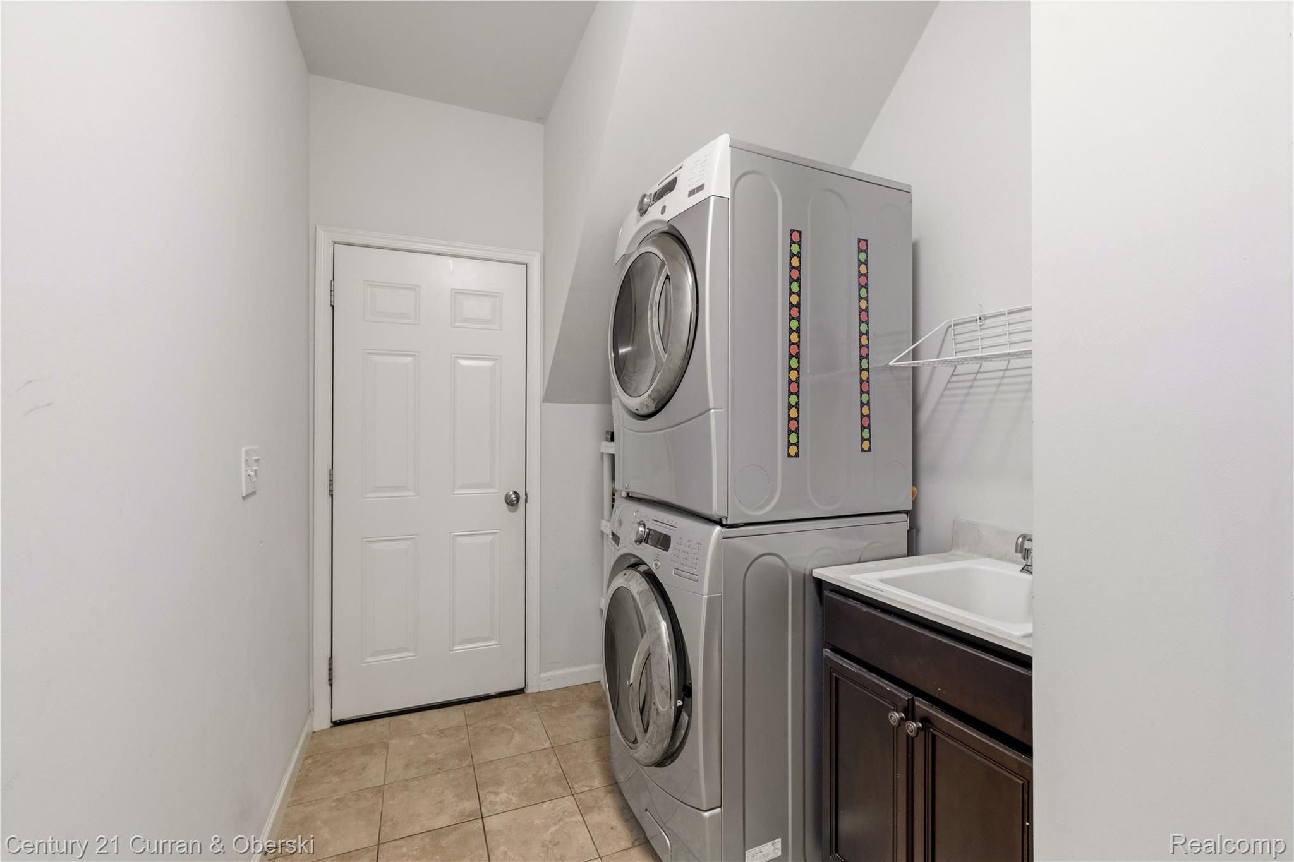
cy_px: 431
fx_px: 539
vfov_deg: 77.3
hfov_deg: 100.4
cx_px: 647
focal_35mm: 15
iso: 1250
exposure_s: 4
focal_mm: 10
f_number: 8
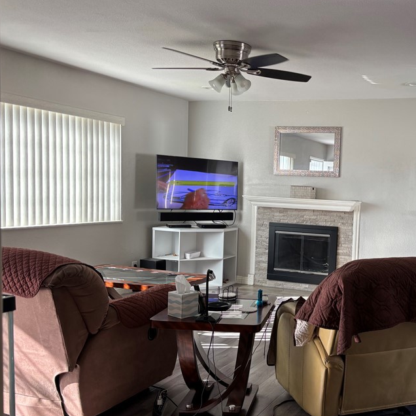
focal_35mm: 37
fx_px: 503
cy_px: 225
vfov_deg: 44.9
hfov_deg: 42.9
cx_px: 332
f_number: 1.6
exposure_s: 1/121
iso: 80
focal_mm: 5.96
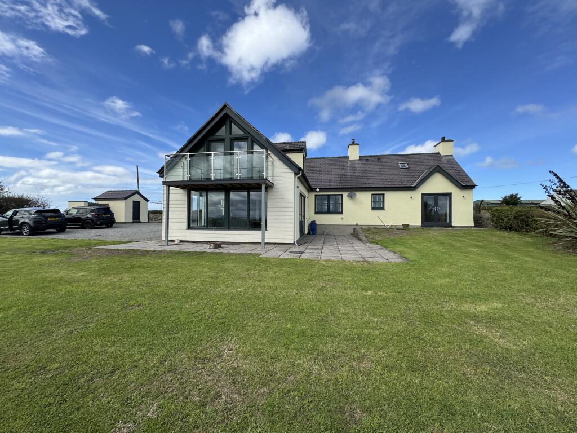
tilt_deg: +0.9
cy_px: 216
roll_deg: -0.1
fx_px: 233
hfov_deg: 102.1
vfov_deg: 85.7
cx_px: 288
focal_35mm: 14
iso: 50
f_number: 2.2
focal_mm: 2.22
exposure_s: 1/1370
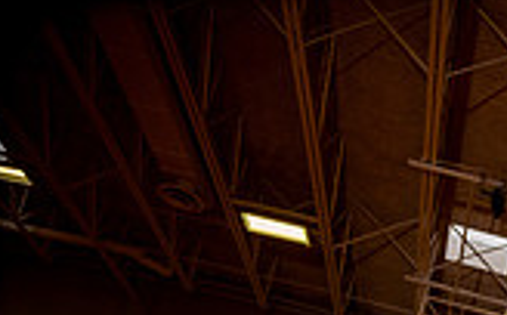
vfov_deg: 16.1
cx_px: 442
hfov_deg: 34.6
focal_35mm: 56
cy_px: 679
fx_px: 773
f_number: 4
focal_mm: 20
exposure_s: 1/200
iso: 100
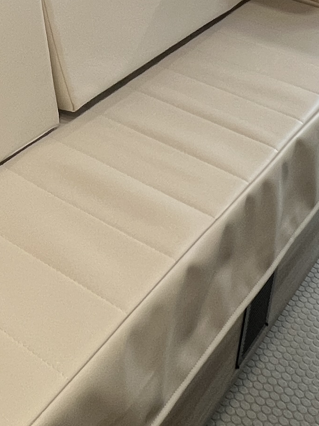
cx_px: 25
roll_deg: +0.0
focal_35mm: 58
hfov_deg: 24.4
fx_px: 713
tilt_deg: -17.3
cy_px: -83
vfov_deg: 28.8
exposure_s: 1/75
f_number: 1.8
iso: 160
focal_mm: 1.57
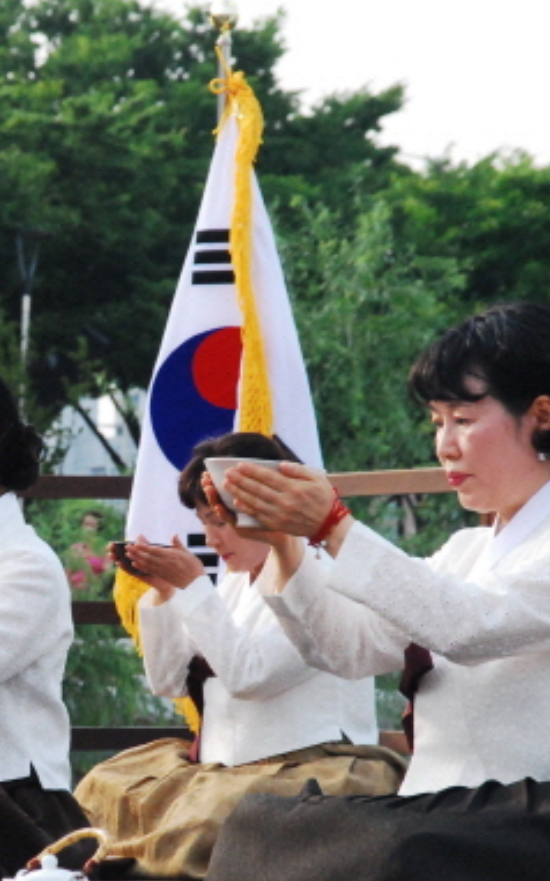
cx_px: -37
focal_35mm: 253
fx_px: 6070
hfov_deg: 5.2
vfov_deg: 8.3
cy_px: 526
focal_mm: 90
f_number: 10
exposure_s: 1/500
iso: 1600
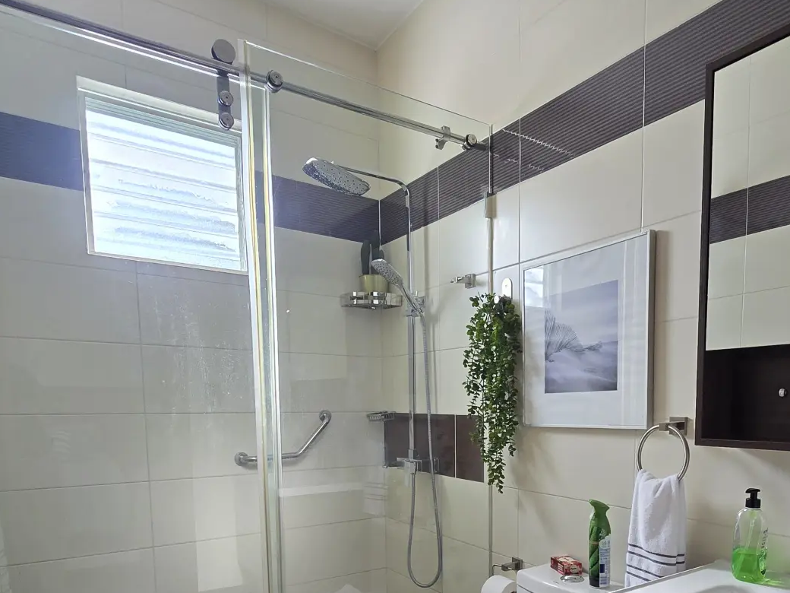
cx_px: 495
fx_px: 548
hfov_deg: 70.4
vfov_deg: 52.9
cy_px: 478
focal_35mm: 24
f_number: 2.2
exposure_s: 1/60
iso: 80
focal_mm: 2.2
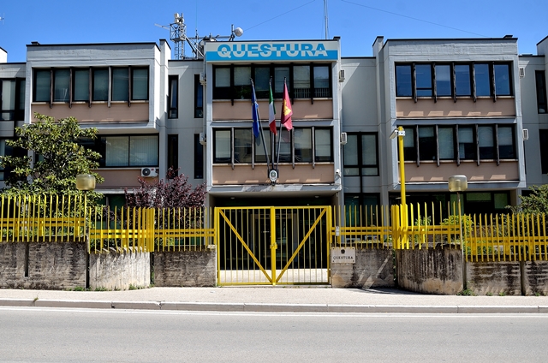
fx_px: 547
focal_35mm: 36
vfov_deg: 36.7
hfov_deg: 53.2
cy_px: 182
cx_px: 274
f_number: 8
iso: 100
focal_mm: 24
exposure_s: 1/500
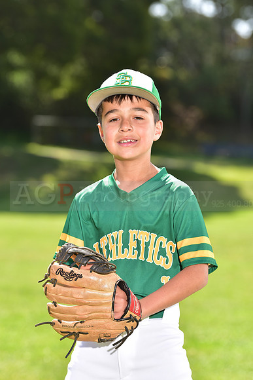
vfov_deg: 12.8
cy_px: 190
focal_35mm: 160
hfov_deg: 8.6
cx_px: 126
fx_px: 1686
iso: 100
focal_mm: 160
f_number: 5
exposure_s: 1/200
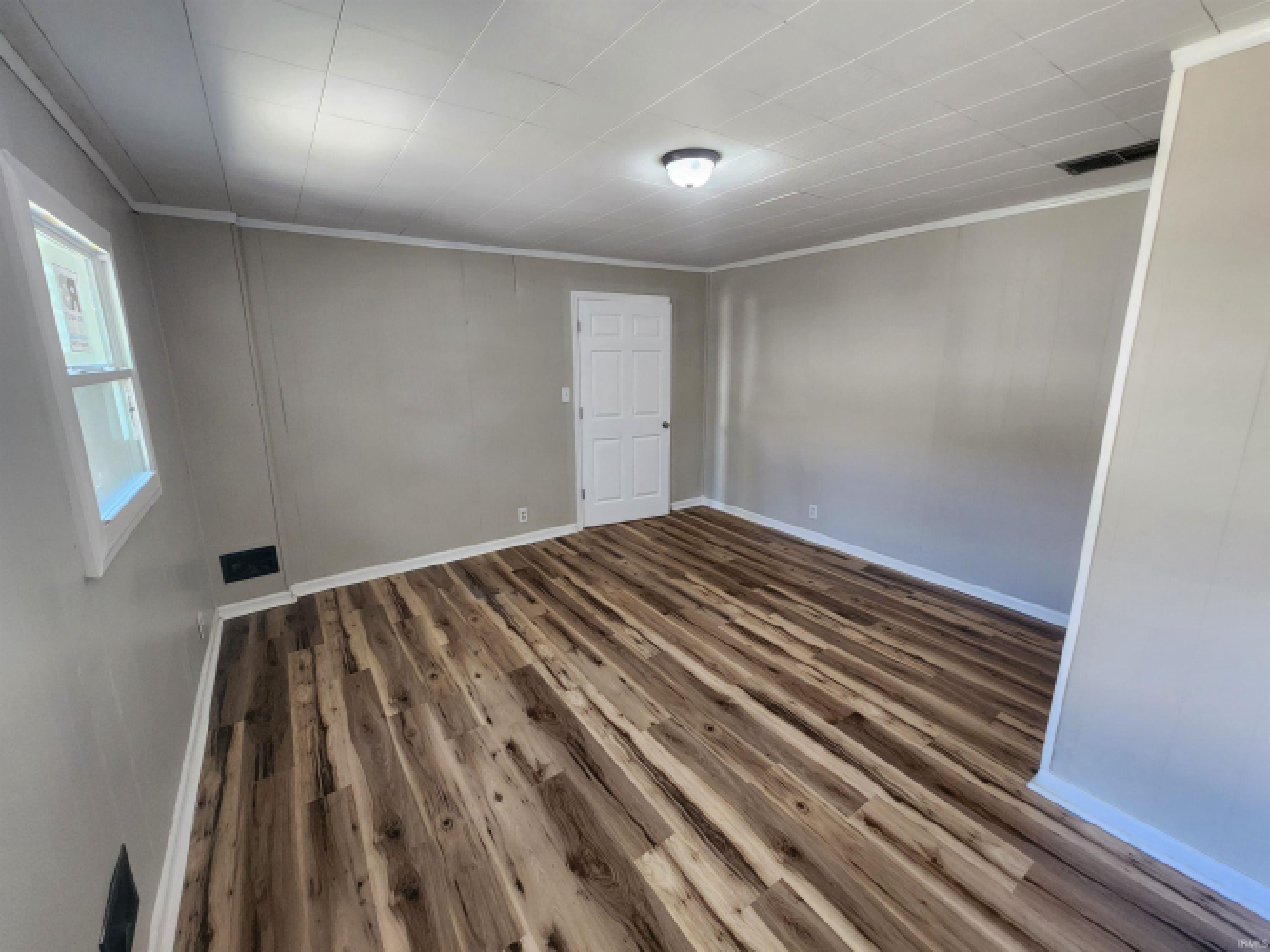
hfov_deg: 106.2
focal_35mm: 13
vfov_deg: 89.9
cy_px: 476
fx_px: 477
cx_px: 635
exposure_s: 1/60
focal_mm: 2.2
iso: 400
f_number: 2.2
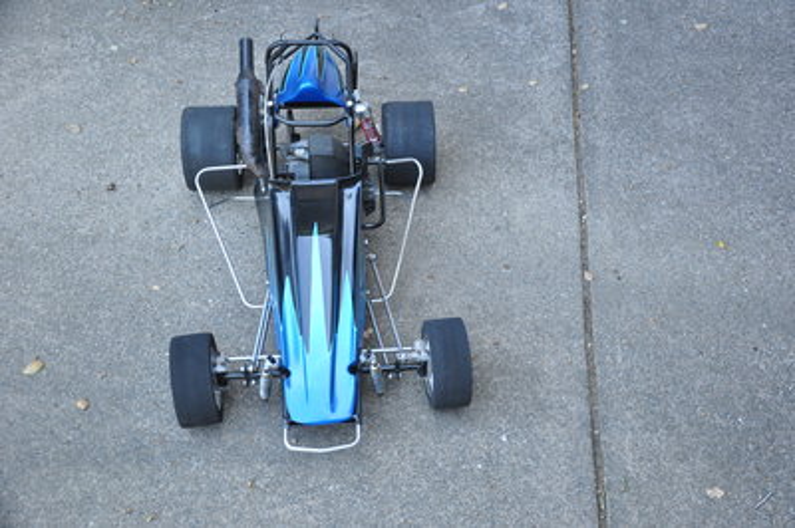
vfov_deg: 28.0
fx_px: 1059
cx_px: 398
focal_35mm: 48
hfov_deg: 41.1
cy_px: 264
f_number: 5
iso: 400
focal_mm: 32
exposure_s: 1/25
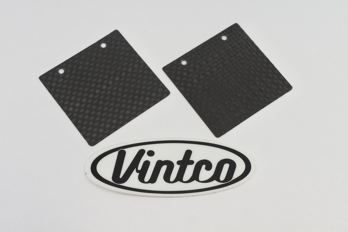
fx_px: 358
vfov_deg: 35.9
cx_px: 174
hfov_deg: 51.9
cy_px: 116
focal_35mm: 37
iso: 400
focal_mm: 14
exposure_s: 1/160
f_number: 4
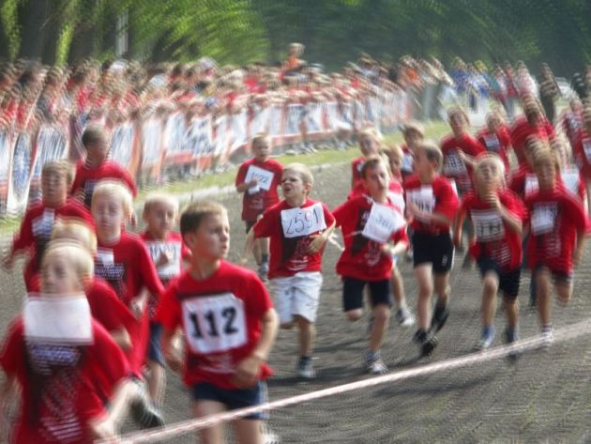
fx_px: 3399
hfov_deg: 9.9
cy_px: 222
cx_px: 296
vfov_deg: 7.5
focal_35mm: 199
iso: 64
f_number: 5
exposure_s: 1/125
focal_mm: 50.8
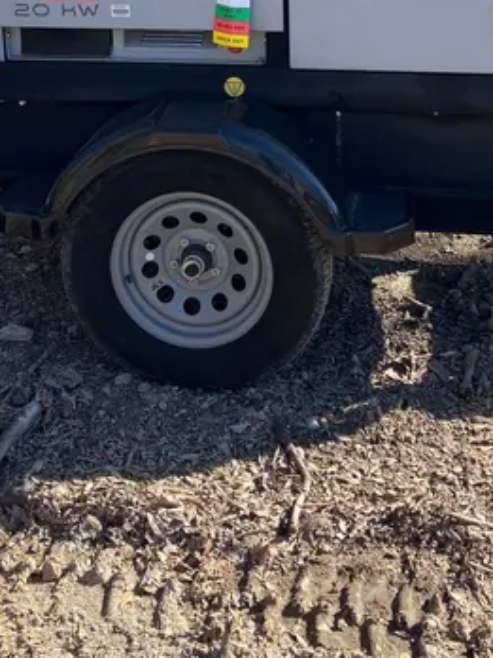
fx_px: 1120
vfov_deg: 30.5
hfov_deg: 24.8
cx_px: 236
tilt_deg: -11.1
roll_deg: -0.6
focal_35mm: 59
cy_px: 7
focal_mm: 3.99
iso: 32
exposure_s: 1/511
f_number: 1.8
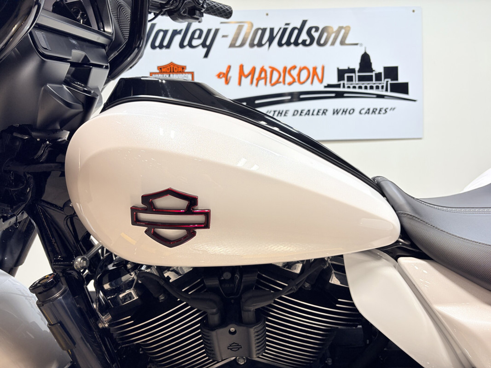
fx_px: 369
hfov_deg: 67.3
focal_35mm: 26
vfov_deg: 53.1
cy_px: 184
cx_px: 246
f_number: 1.6
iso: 32
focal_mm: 5.96
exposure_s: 1/130
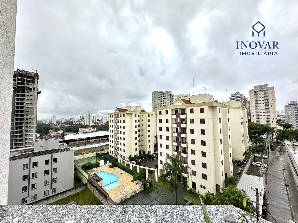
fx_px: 121
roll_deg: +1.3
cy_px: 112
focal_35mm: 14
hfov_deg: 102.1
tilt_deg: +2.9
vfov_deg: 85.7
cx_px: 149
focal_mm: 2.22
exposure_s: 1/1147
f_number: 2.2
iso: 50
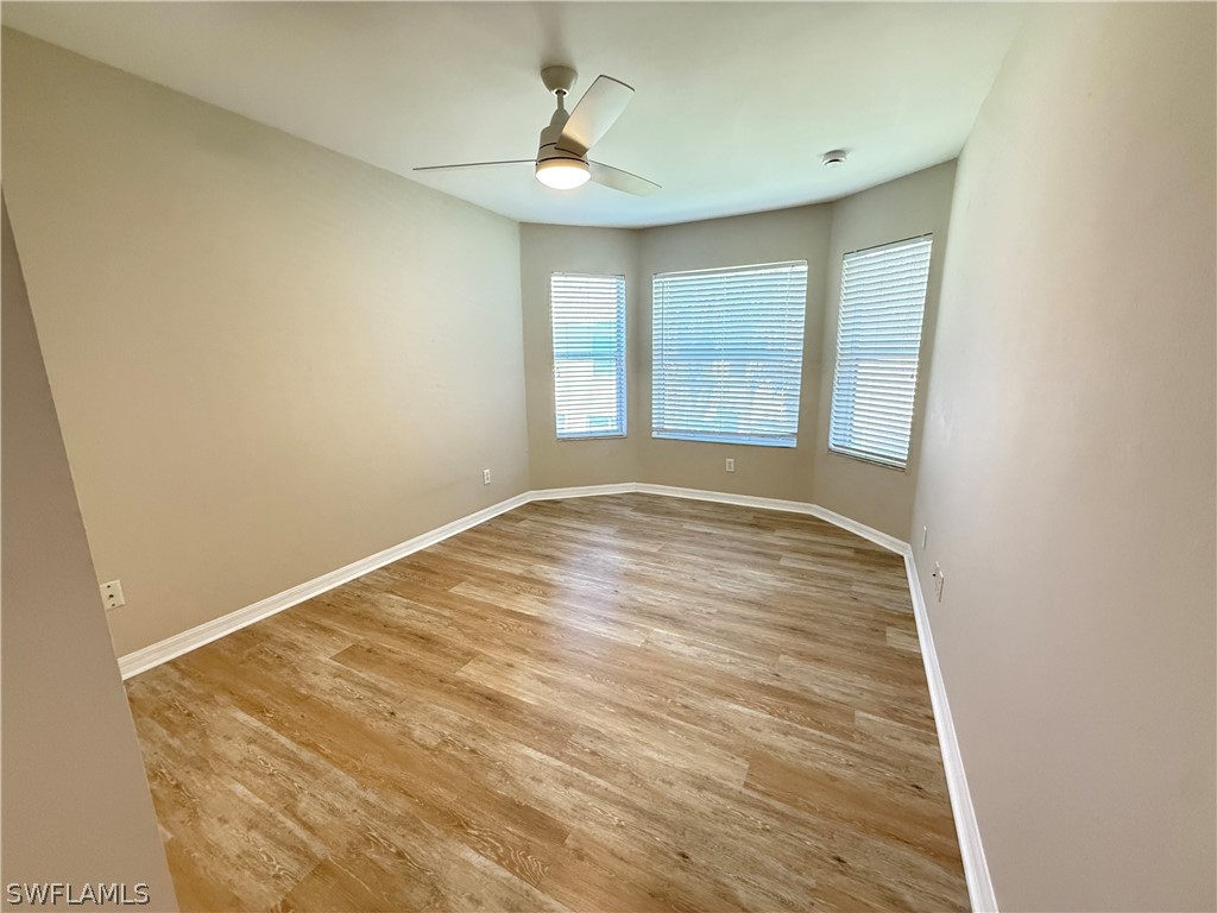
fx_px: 492
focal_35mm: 14
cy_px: 456
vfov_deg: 85.7
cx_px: 608
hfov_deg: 102.1
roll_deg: +1.0
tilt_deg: -10.9
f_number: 2.2
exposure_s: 1/120
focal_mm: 2.22
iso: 640
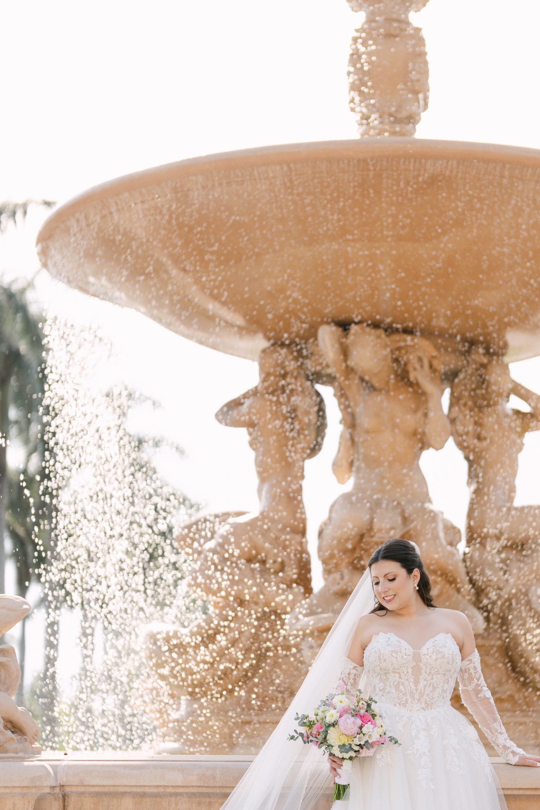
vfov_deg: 23.9
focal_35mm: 85
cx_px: 354
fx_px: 1912
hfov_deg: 16.0
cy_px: 437
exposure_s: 1/2500
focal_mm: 50
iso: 100
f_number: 1.2
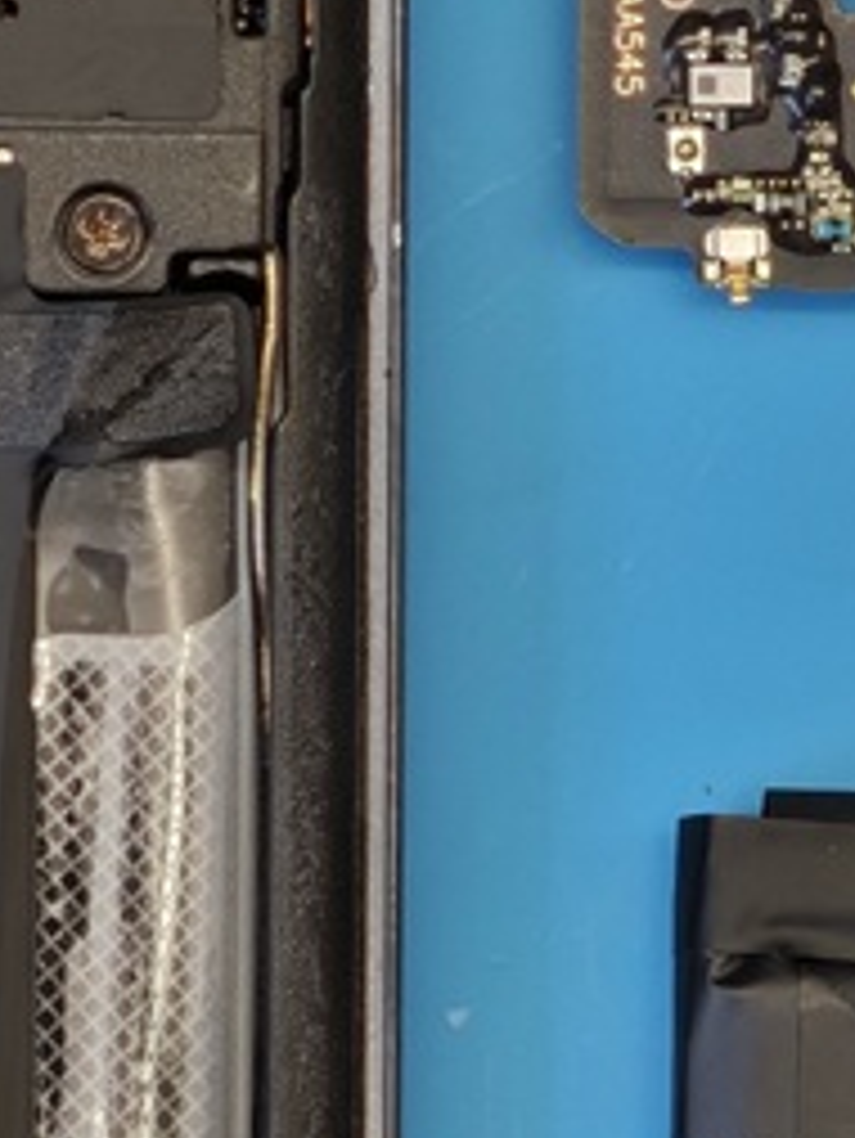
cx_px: 346
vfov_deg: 4.5
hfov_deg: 3.4
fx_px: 14544
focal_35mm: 442
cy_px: 1201
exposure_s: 1/100
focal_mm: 11.5
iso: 80
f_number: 1.8
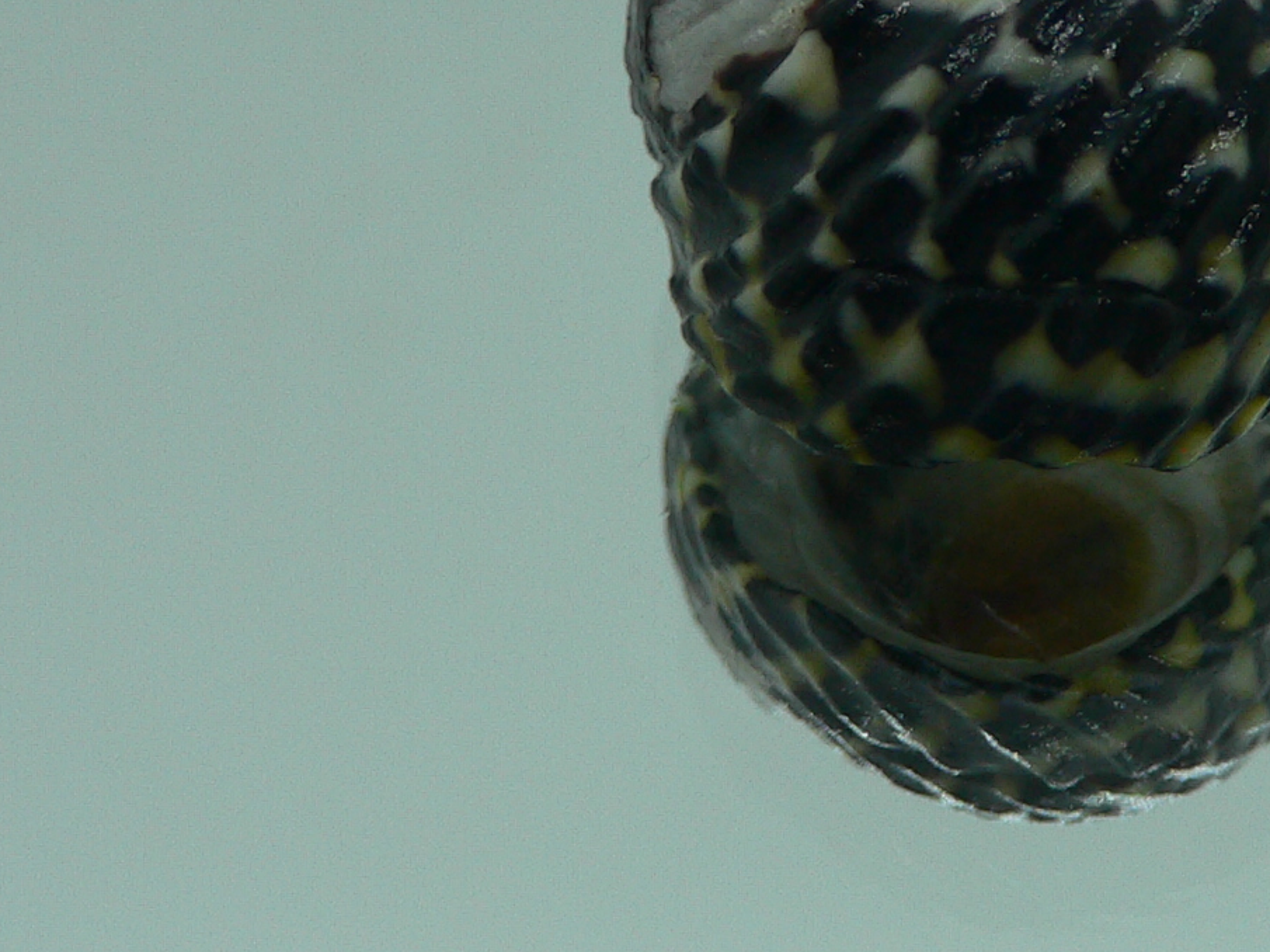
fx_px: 2861
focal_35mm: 78
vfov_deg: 18.8
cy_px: 242
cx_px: 1026
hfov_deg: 24.6
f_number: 2.8
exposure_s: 1/60
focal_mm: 4.6
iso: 80
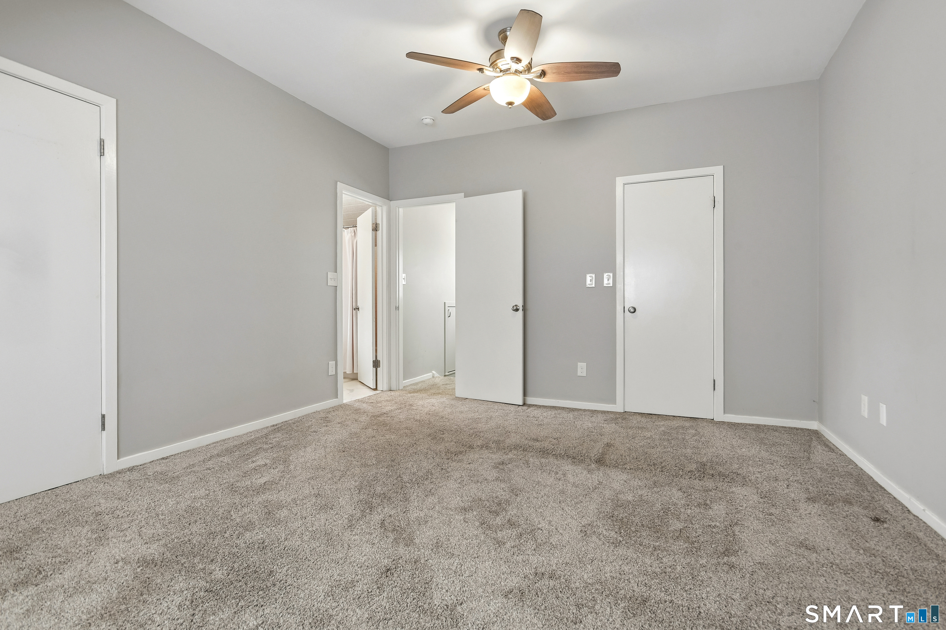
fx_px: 447
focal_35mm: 17
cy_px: 315
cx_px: 473
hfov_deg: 93.3
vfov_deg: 70.4
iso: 400
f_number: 11
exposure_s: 1/8
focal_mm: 17
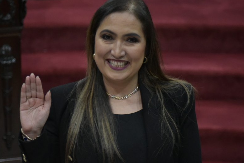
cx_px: 110
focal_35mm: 187
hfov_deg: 11.0
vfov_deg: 7.3
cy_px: 98
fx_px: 1267
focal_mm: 122
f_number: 4.5
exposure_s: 1/250
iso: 6400
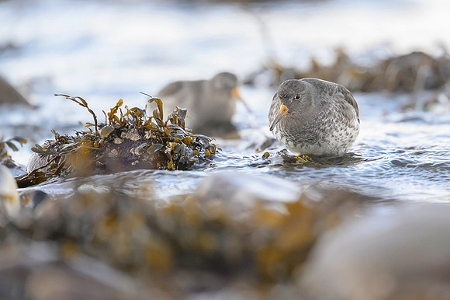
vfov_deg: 1.6
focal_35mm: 843
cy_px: 110
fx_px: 10525
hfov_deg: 2.4
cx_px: 339
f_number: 4
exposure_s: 1/1600
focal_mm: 560
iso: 1600
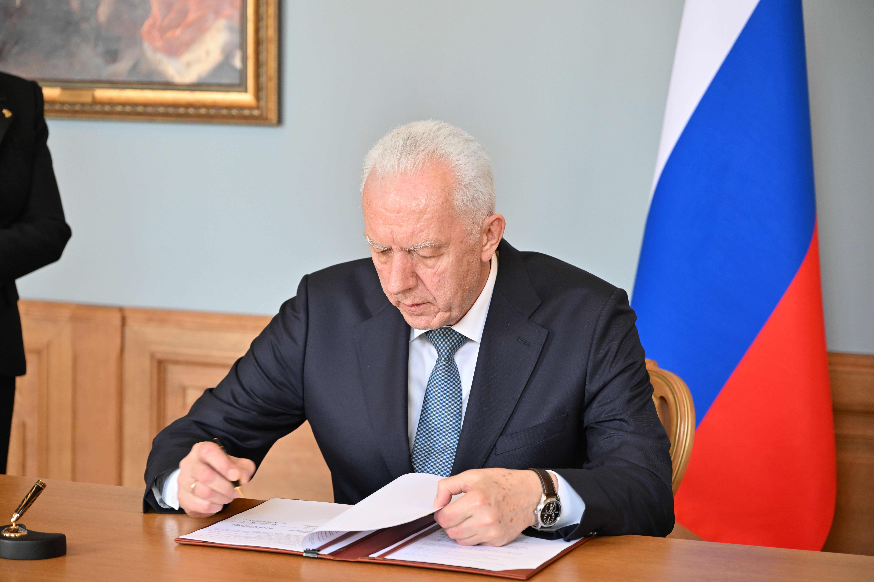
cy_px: 291
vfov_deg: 15.0
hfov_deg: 22.4
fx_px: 2209
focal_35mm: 91
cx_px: 437
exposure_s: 1/125
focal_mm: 91
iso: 1250
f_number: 4
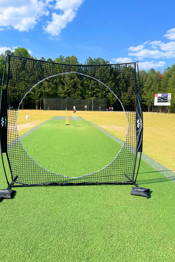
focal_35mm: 28
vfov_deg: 65.5
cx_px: 79
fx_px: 204
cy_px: 134
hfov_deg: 46.3
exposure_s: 1/2506
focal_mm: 4.2
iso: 32
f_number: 1.6
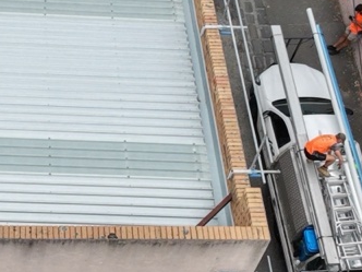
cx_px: 33
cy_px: 180
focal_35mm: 77
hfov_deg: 24.6
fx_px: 805
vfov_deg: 19.1
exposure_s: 1/500
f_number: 2.2
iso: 200
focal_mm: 3.05
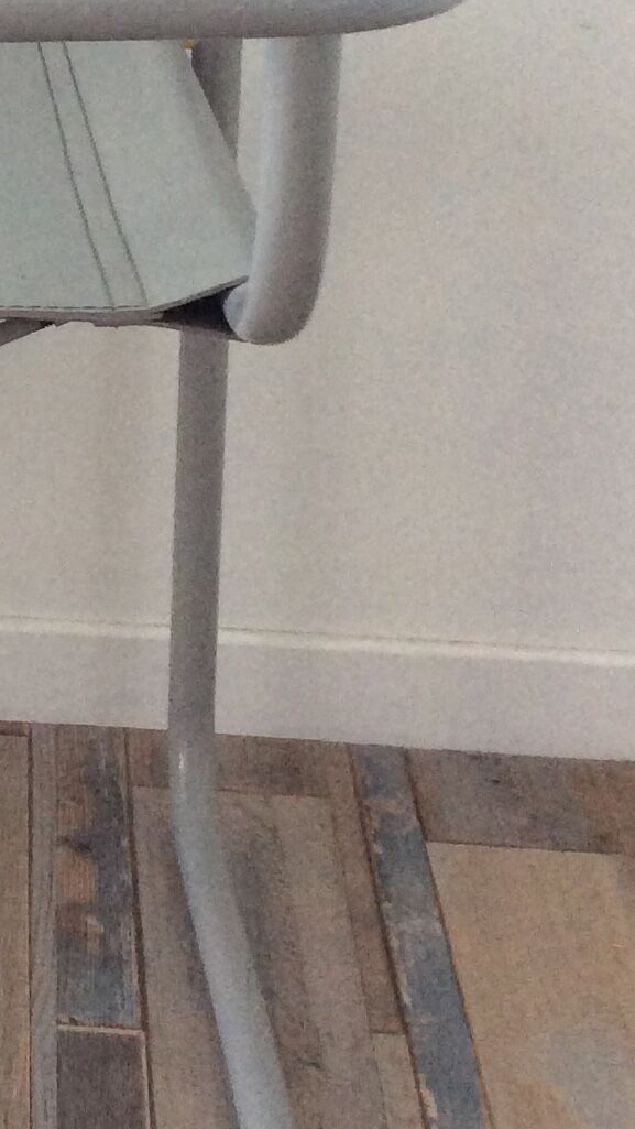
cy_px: 262
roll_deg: +1.3
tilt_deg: -21.2
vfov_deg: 23.9
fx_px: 2633
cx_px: -343
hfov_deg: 13.0
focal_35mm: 88
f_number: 2.4
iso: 125
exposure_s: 1/25
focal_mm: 3.3
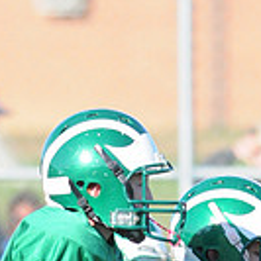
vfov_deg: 1.1
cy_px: 538
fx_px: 14220
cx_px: 287
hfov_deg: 1.1
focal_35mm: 1667
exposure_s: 1/500
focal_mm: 300
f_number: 5
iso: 200
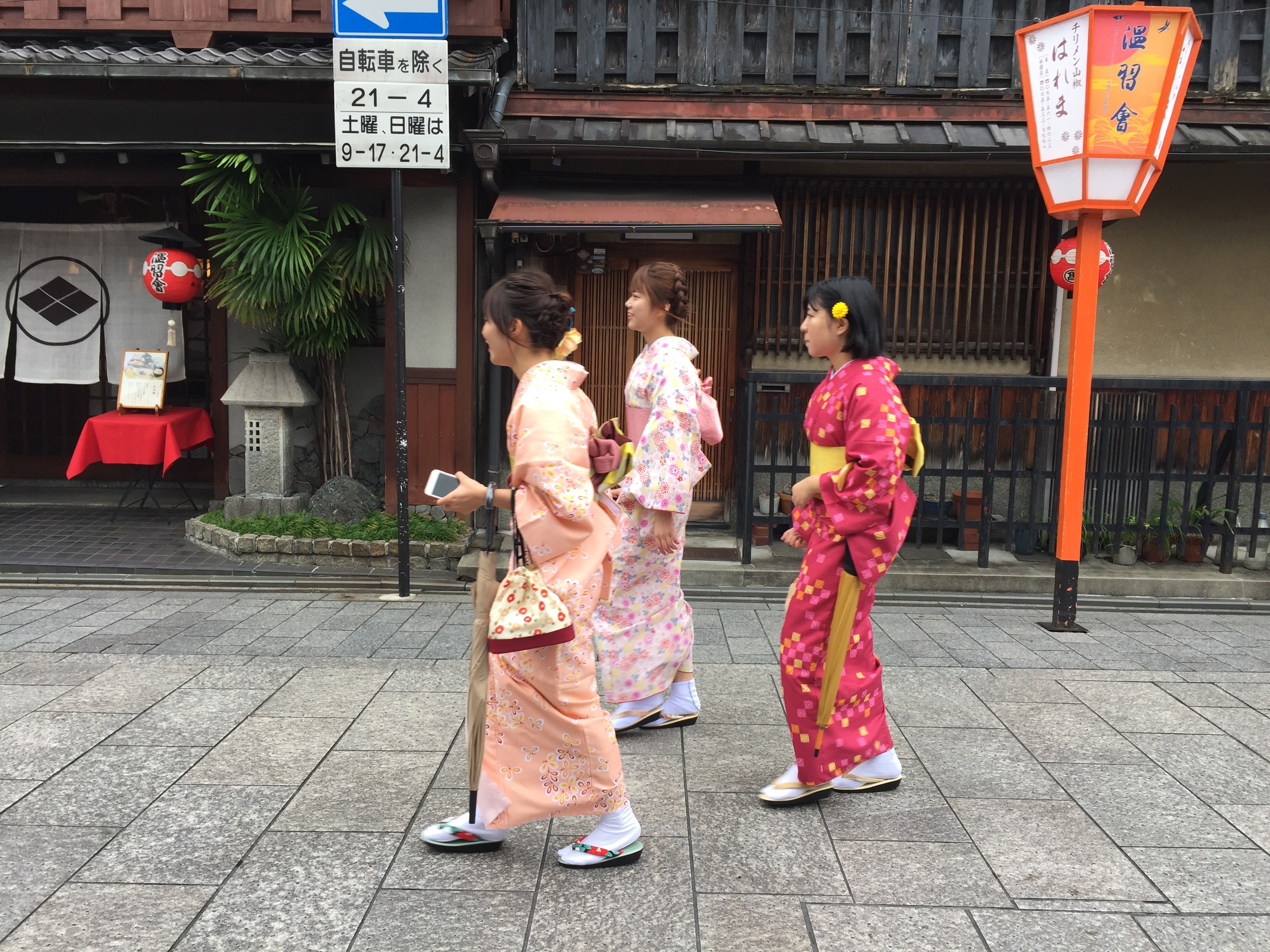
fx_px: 1064
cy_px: 476
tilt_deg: -7.5
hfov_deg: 61.7
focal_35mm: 29
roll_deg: -2.1
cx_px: 635
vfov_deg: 48.2
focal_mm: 4.15
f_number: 2.2
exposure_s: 1/188
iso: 32
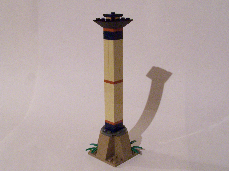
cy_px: 86
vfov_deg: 28.6
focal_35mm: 51
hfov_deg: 37.5
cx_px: 114
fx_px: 337
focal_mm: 8.5
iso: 400
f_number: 8
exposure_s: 1/2
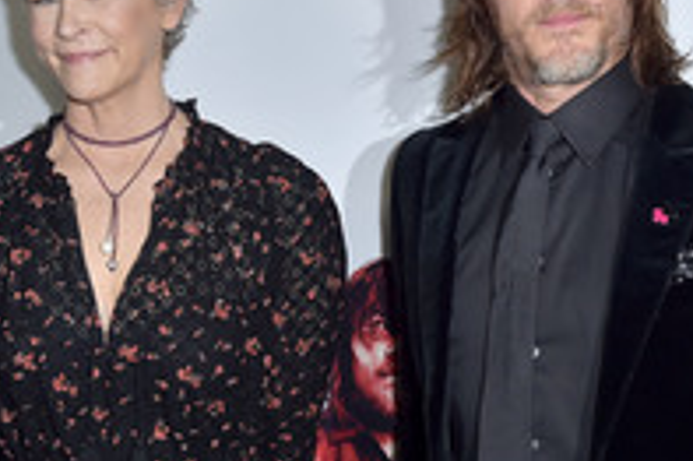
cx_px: 383
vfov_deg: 17.0
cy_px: 303
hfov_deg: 25.4
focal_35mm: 80
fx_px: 1539
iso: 400
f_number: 5.6
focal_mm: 35
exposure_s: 1/200
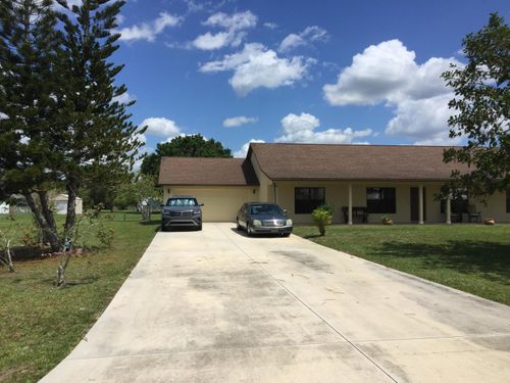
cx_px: 255
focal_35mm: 29
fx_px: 427
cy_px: 192
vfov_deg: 48.2
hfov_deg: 61.7
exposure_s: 1/3968
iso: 32
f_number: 2.2
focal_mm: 4.15
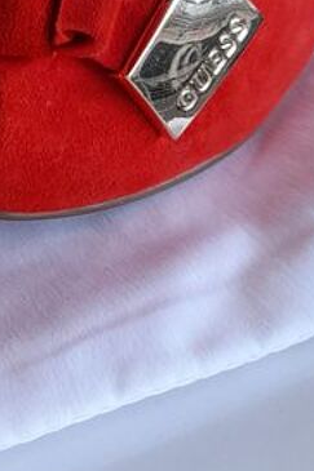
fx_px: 1244
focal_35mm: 95
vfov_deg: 21.1
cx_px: -78
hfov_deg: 13.9
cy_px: 63
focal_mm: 4.6
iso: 64
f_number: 2
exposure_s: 1/50
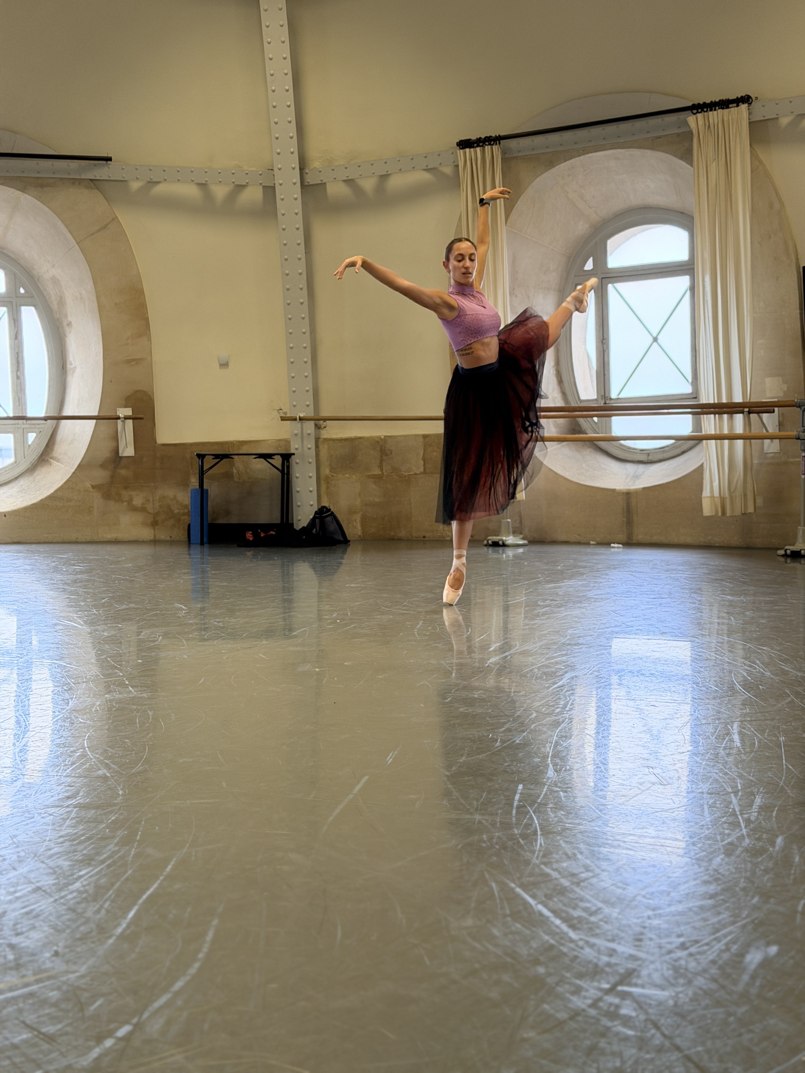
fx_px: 1488
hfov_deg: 30.3
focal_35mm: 48
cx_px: 402
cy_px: 536
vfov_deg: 39.7
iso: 160
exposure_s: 1/100
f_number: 1.78
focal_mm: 6.76
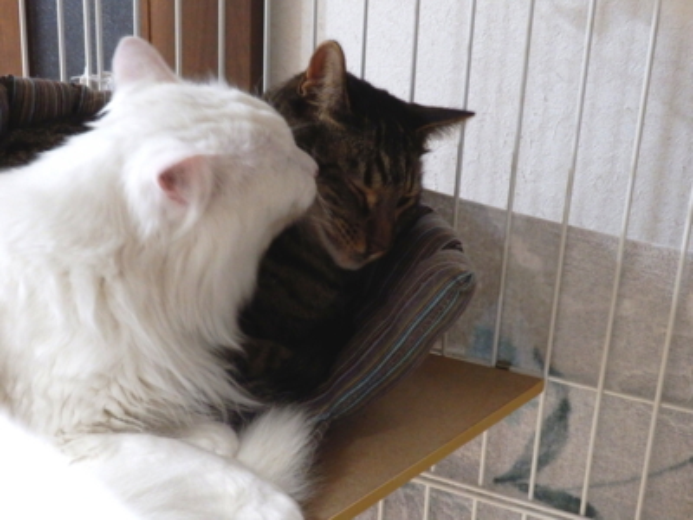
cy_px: 260
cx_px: 346
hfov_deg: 42.1
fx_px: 901
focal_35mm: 45
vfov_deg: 32.2
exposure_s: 1/15
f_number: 3.8
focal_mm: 8
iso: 800
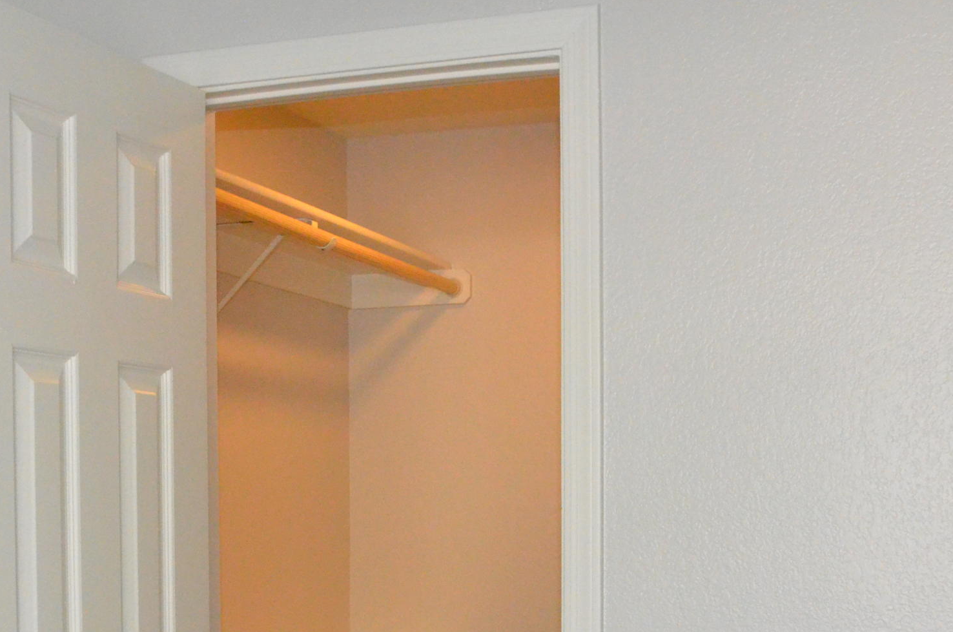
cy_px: 608
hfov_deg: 31.4
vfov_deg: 20.6
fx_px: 1691
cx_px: 403
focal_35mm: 64
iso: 6400
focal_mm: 21
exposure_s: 1/100
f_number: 8
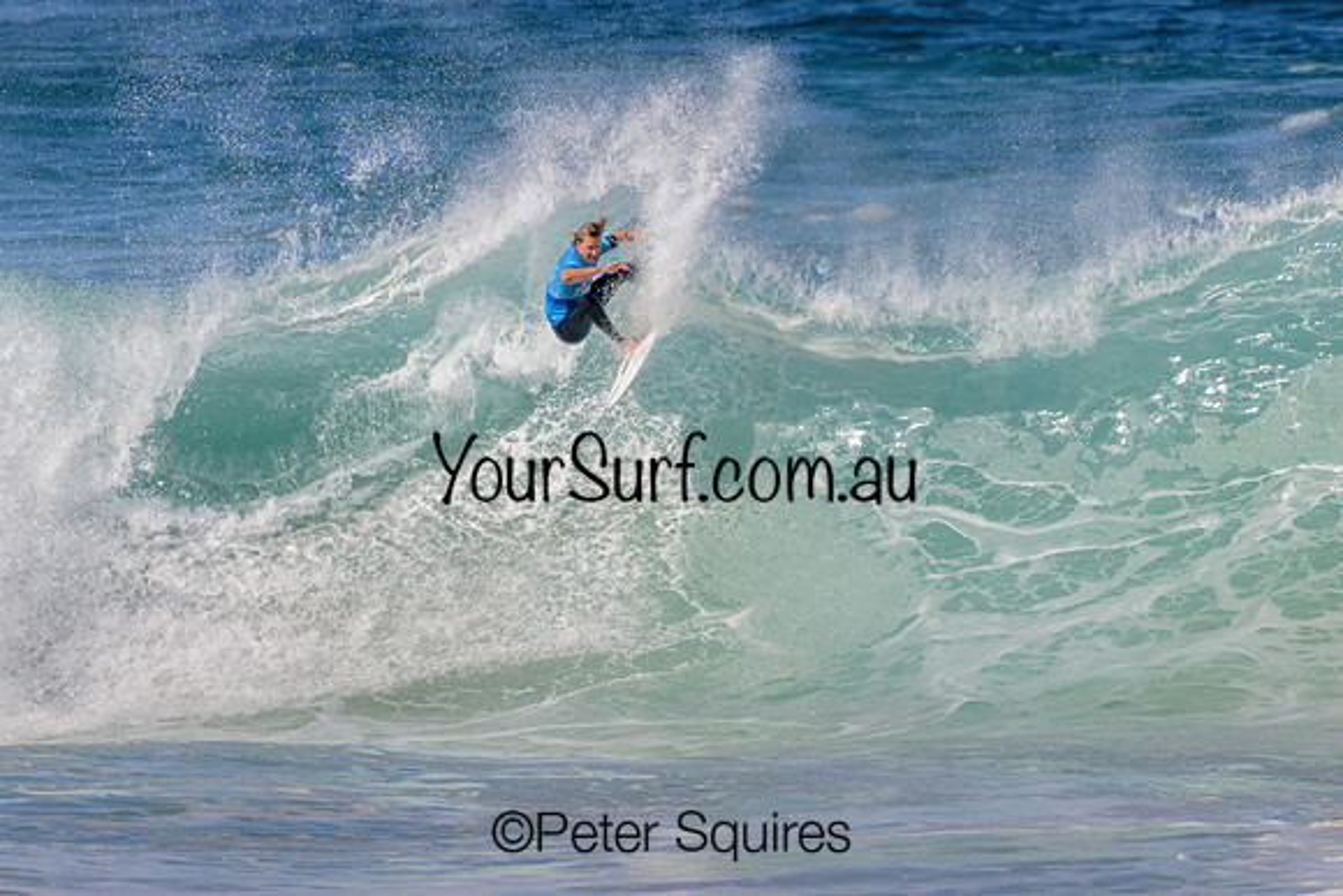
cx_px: 672
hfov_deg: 2.3
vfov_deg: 1.5
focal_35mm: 900
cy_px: 448
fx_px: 33581
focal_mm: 900
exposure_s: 1/2500
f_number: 11
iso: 720
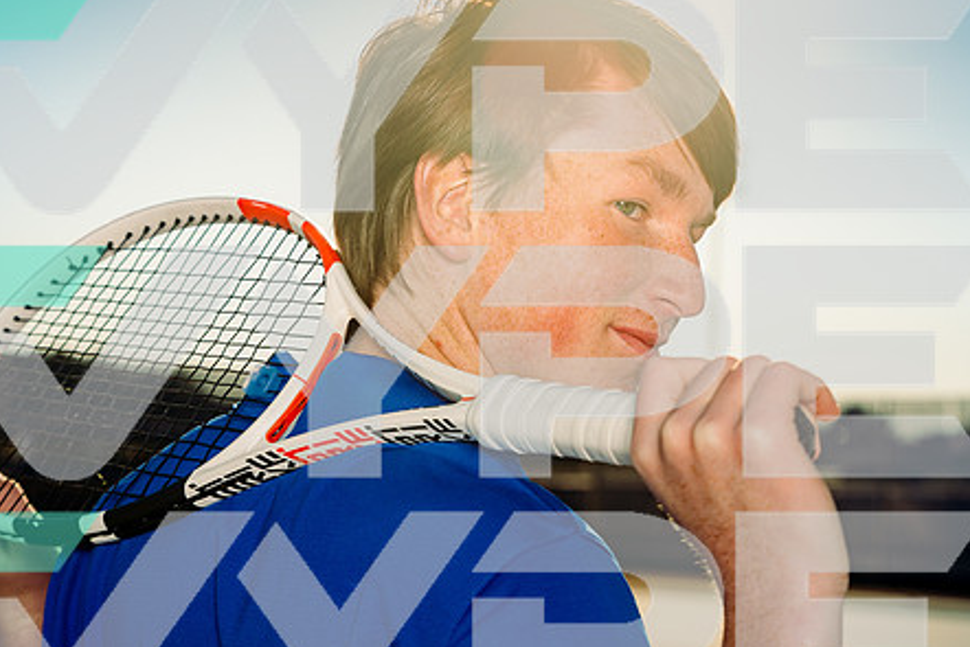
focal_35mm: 84
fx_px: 2264
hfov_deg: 24.2
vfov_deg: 16.3
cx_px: 437
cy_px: 363
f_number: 5.6
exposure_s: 1/250
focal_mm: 64
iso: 125
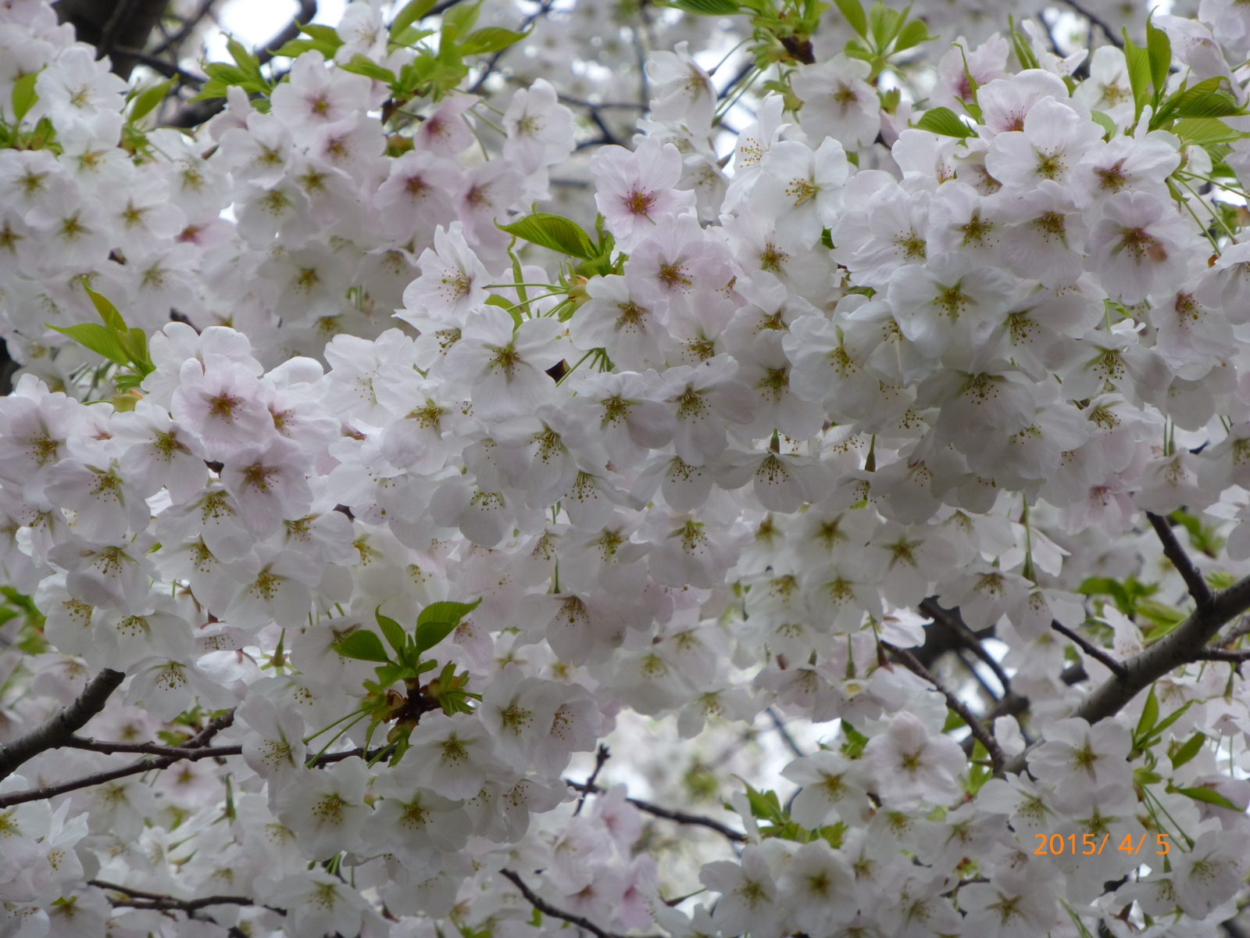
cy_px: 469
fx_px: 8342
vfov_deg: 6.4
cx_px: 625
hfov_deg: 8.6
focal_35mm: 231
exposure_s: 1/80
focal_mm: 41.3
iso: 125
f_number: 5.6
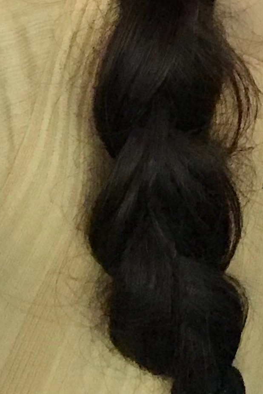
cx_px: 310
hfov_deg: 12.1
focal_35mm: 111
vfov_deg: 16.6
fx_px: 1215
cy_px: -219
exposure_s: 1/25
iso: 200
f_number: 2.2
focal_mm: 2.87
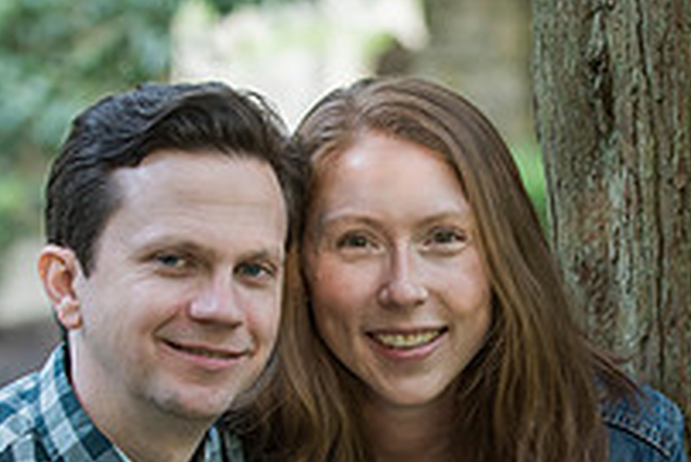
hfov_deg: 8.7
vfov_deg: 5.8
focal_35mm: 235
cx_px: 513
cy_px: 450
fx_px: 4514
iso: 800
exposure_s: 1/80
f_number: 3.5
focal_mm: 82
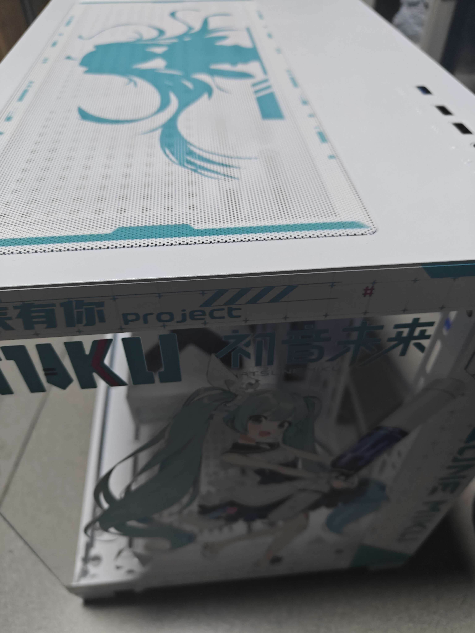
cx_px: 238
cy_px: 316
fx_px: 439
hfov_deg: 56.8
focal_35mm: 24
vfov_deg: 71.6
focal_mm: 5.59
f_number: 1.8
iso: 500
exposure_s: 1/100
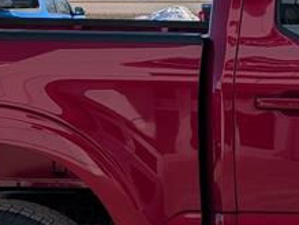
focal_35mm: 140
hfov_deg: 13.1
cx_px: 481
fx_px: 1211
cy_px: 117
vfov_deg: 10.6
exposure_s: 1/1961
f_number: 1.68
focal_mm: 6.9
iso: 23
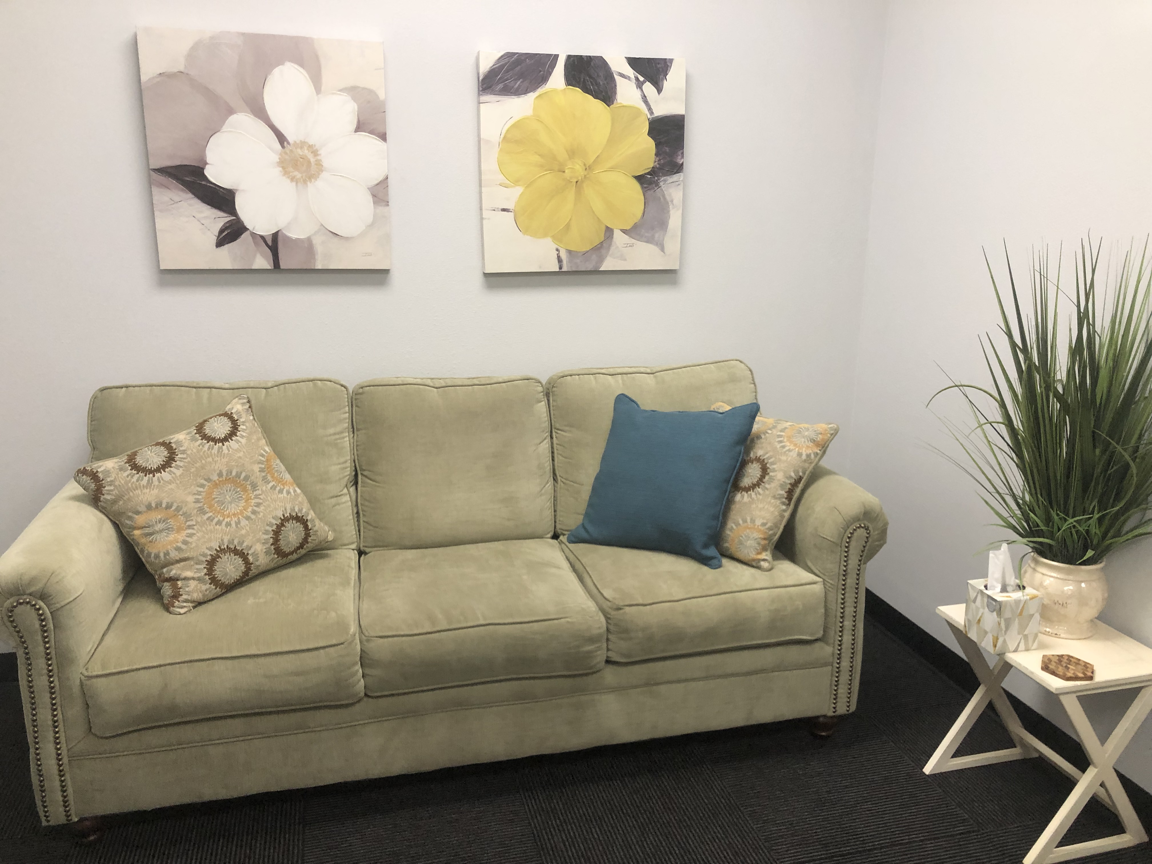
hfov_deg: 63.4
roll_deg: +0.1
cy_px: 432
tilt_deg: -16.0
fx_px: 932
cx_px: 576
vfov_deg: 49.7
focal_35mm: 28
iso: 25
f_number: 1.8
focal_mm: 4
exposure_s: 1/30
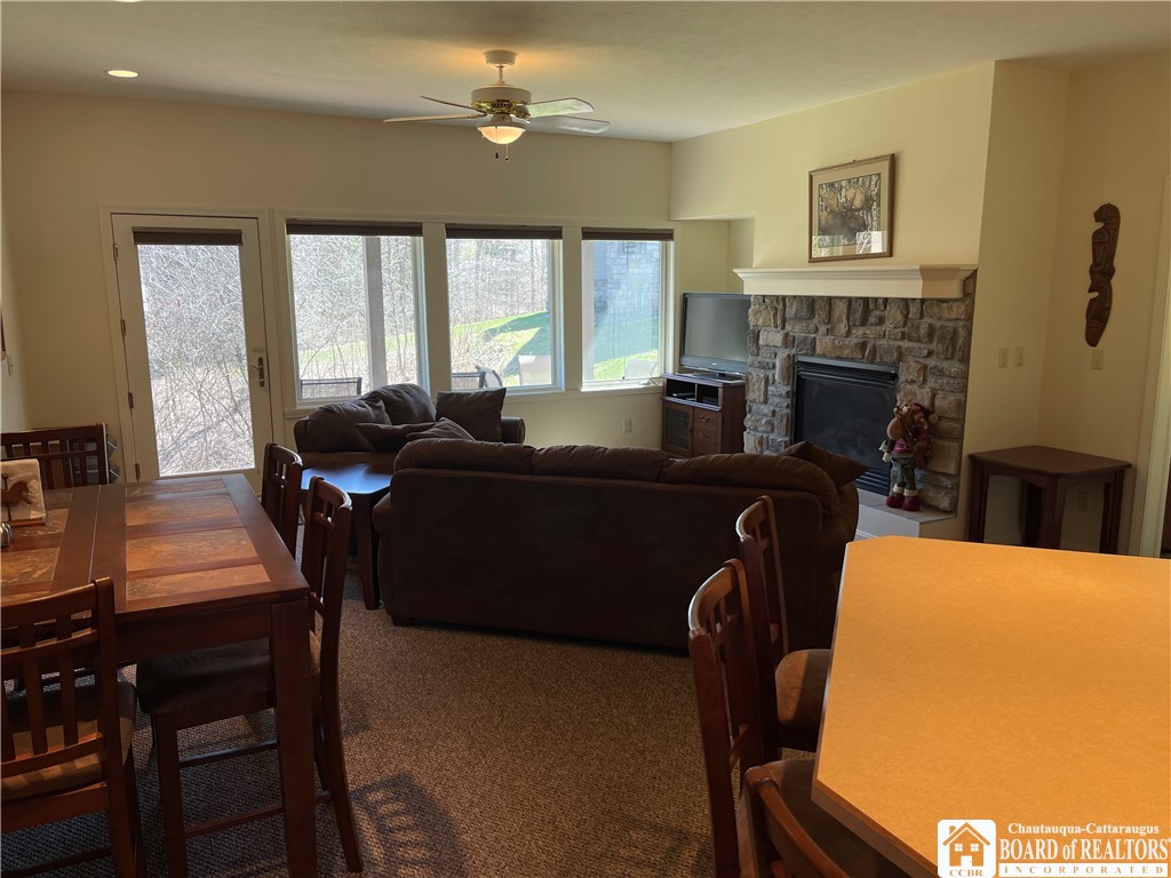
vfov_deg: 53.1
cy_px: 439
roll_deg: +0.3
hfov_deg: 67.3
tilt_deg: -10.9
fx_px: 880
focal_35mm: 26
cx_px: 586
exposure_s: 1/120
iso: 40
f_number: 1.6
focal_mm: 5.1
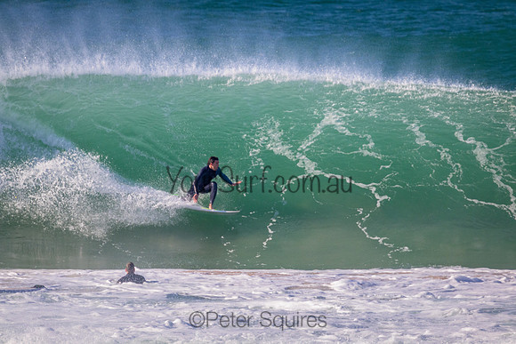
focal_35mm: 800
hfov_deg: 2.6
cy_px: 172
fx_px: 11469
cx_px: 258
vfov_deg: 1.7
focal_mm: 800
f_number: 11
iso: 2000
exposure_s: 1/2000
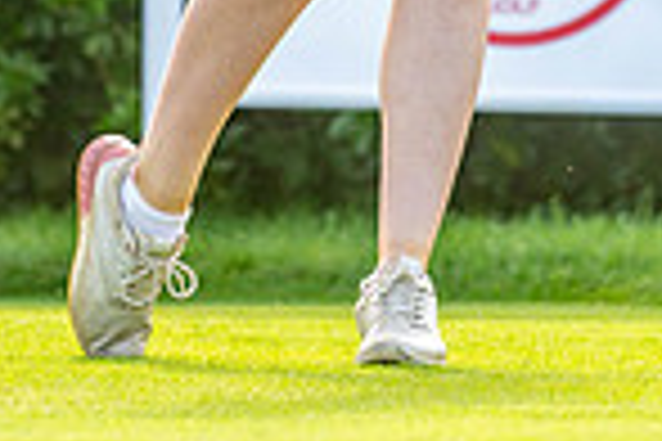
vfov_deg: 1.2
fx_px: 21734
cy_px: -403
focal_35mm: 1182
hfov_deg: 1.7
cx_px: 221
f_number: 4
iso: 400
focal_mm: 300
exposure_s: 1/1000
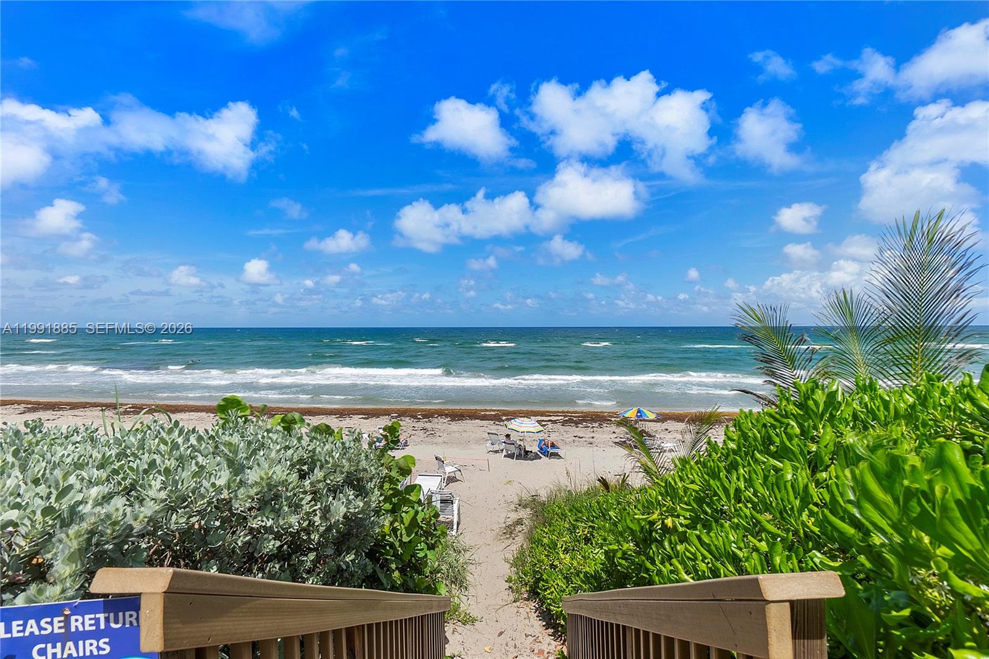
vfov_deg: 77.3
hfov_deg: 100.4
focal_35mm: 15
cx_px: 494
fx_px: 412
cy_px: 330
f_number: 10
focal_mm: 10
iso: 160
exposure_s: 1/500
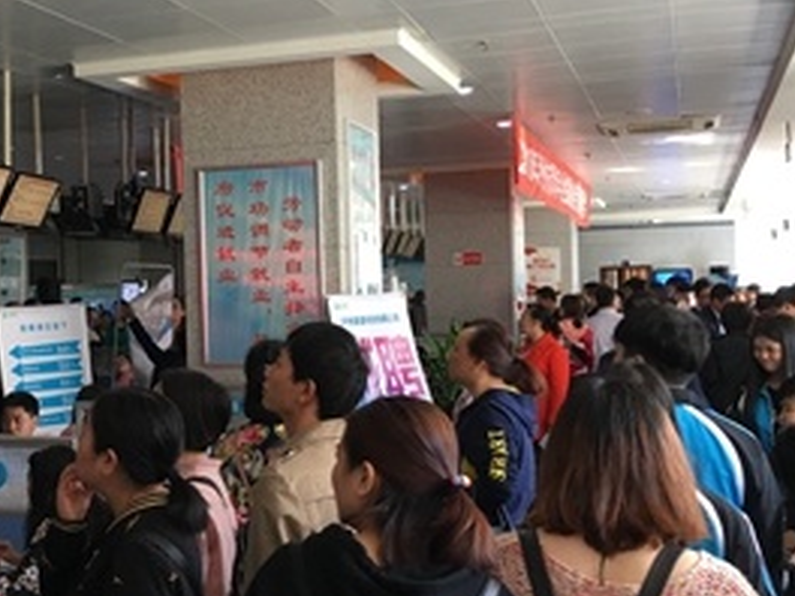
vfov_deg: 26.6
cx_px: 129
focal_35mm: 55
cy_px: 290
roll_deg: +1.2
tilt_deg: +1.4
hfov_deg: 33.6
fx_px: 1263
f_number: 2.2
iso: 50
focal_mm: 4.15
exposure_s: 1/17
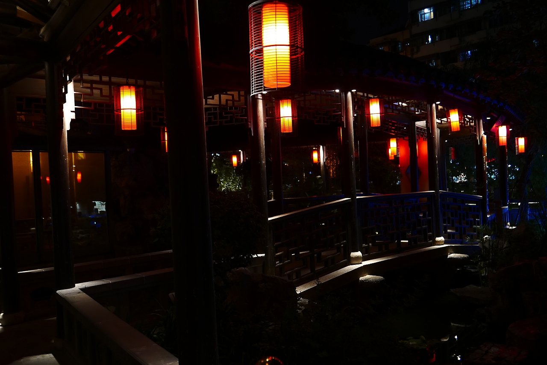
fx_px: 532
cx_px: 274
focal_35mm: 35
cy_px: 182
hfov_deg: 54.4
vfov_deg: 37.8
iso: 1600
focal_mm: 15.9
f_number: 2.3
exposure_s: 1/40
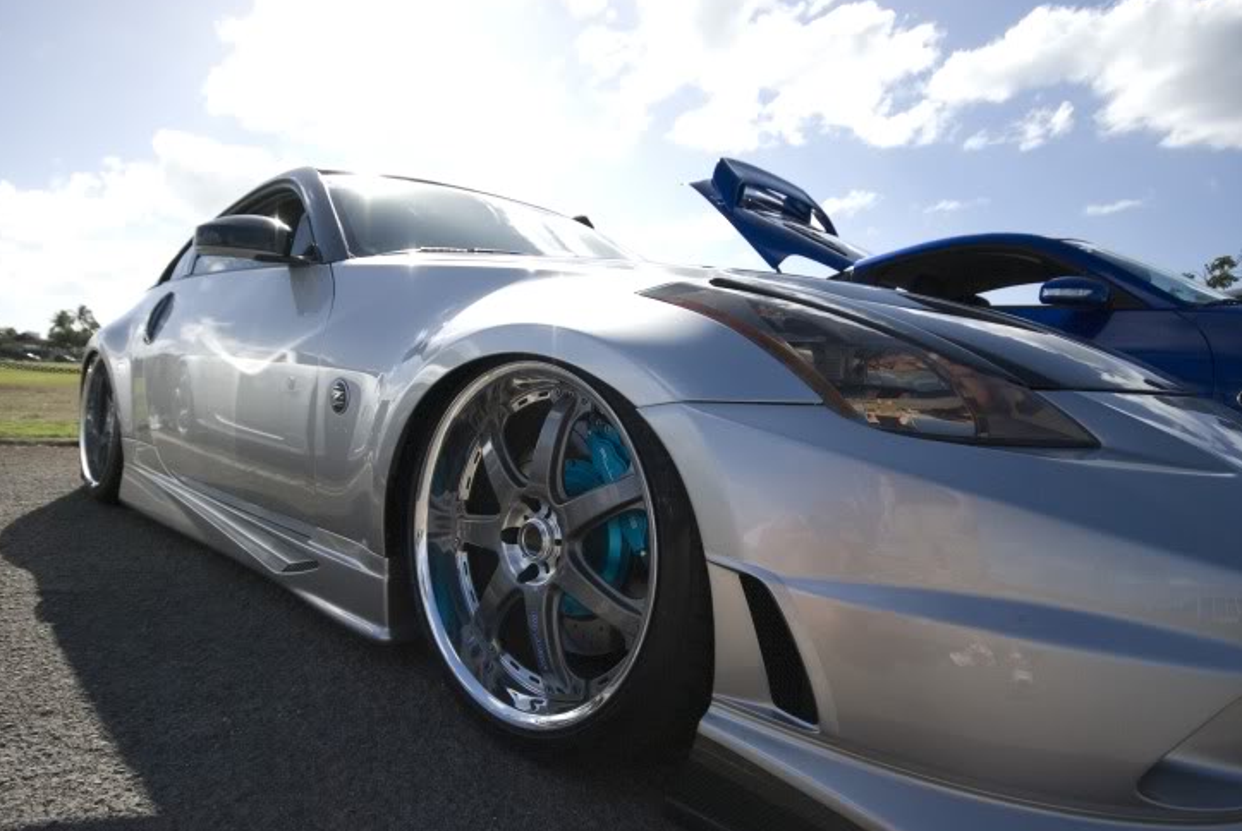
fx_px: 744
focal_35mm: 22
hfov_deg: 79.5
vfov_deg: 58.3
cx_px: 564
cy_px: 439
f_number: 4.5
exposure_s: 1/4000
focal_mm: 13
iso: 800
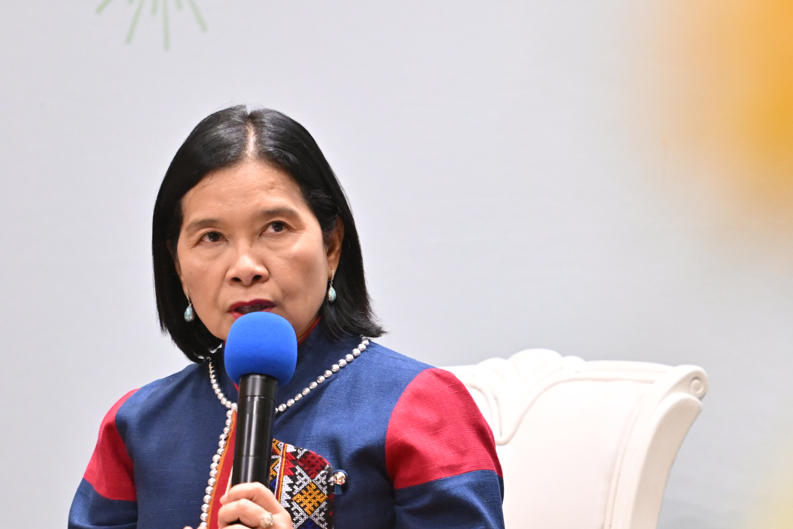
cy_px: 475
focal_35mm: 289
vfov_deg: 4.8
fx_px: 6366
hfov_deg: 7.1
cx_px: 607
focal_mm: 160
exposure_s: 1/100
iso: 3200
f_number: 2.8
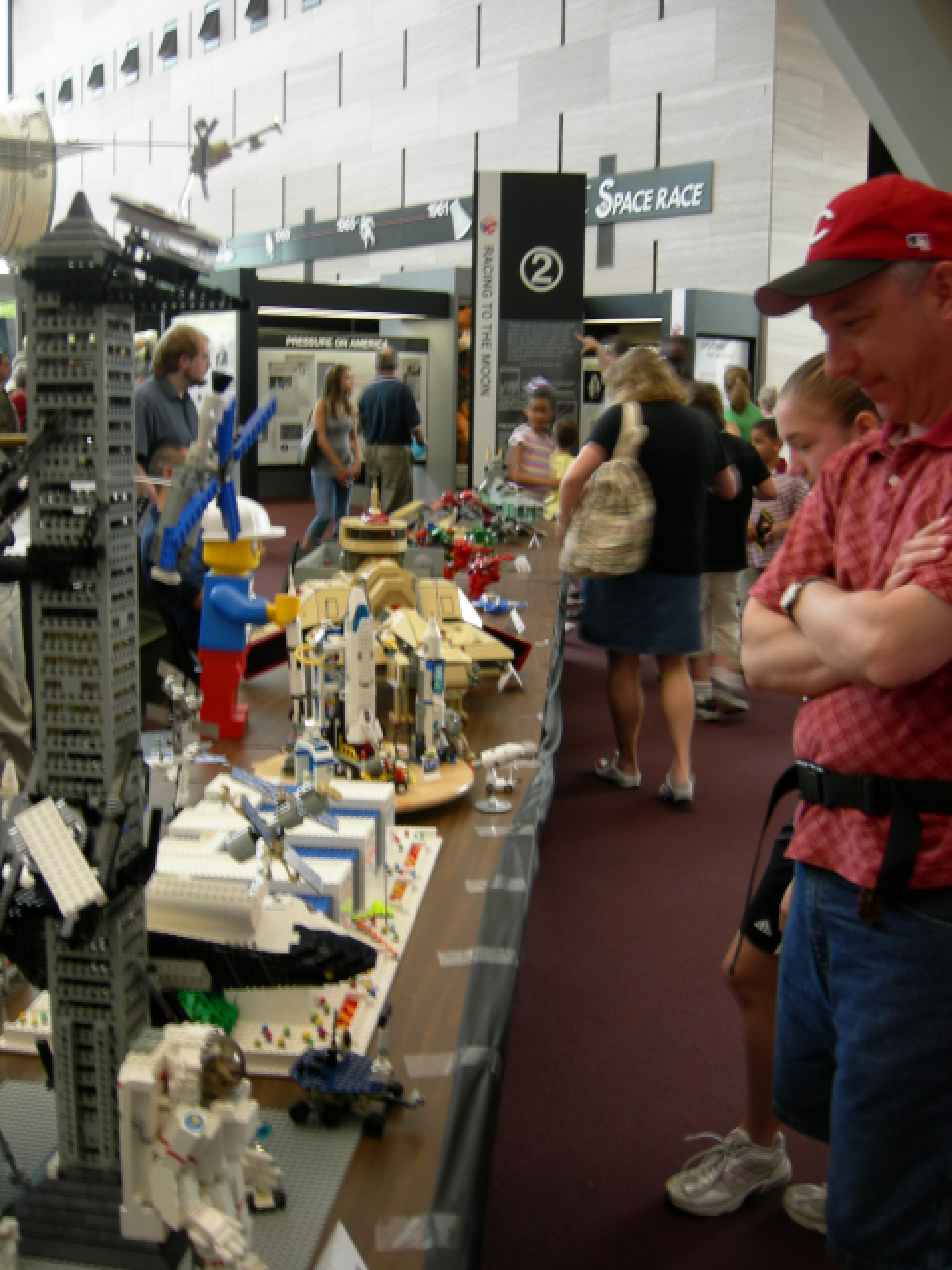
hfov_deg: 39.7
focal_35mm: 36
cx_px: 476
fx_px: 1320
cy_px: 635
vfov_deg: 51.4
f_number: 2.7
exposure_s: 1/6.3
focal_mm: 7.5
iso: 64
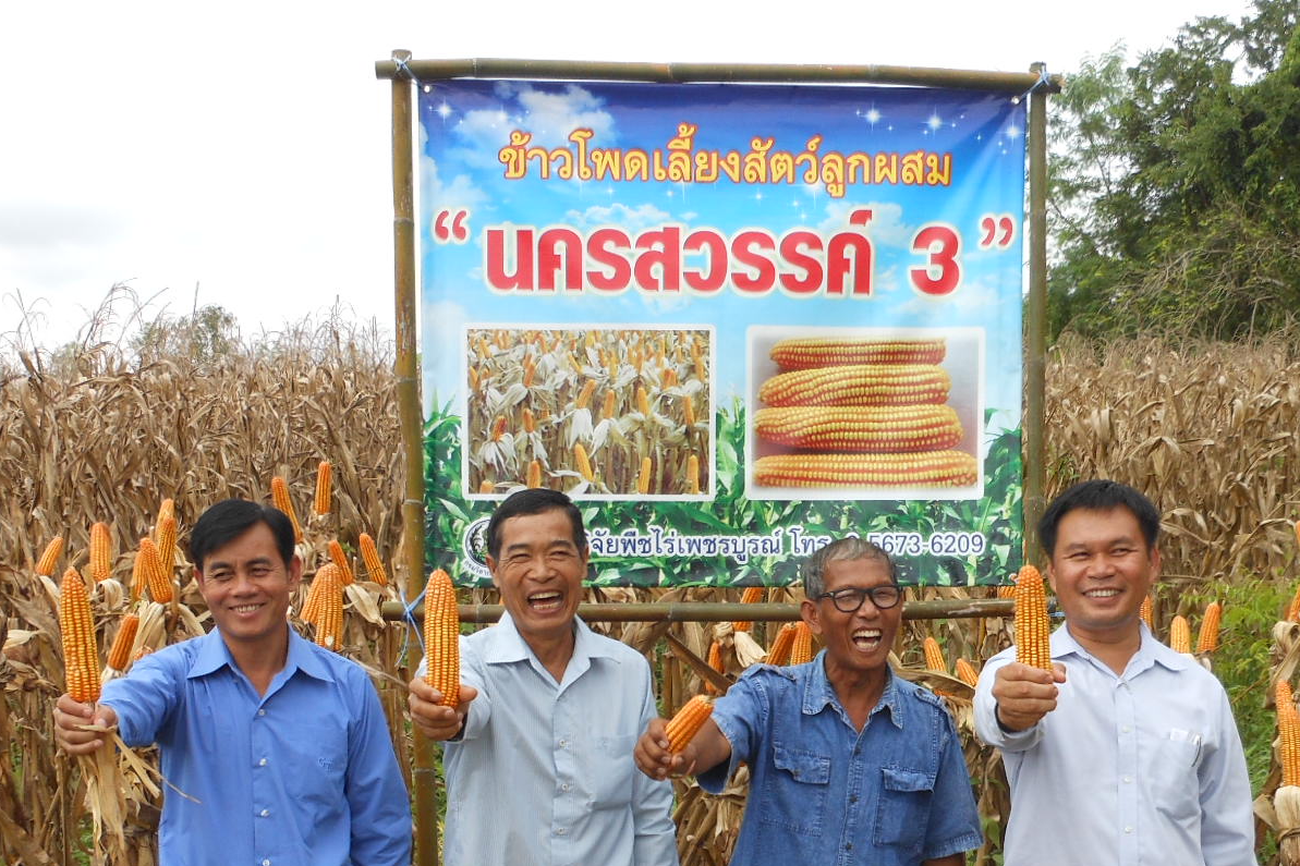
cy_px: 776
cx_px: 778
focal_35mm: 50
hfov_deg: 39.4
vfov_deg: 26.1
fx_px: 1805
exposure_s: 1/400
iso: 80
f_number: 3.7
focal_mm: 5
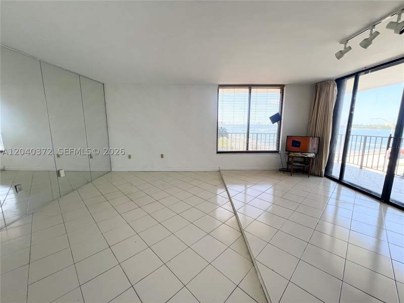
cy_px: 152
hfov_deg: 106.2
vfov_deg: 89.9
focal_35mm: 13
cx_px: 202
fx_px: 152
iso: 32
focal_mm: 1.57
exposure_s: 1/123
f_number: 1.8
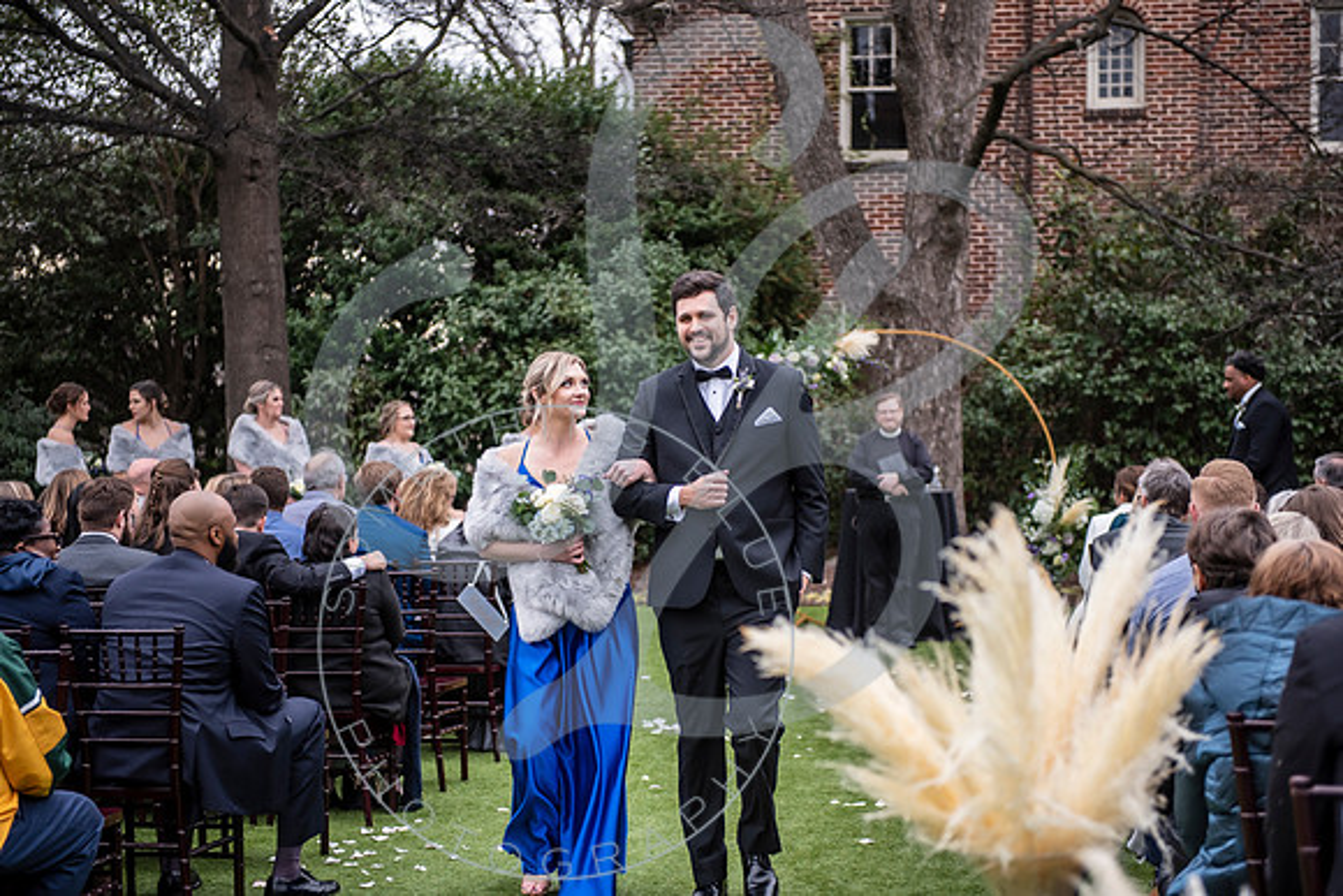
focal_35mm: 70
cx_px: 672
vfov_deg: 19.5
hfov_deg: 28.8
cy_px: 448
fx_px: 2612
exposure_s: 1/200
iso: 250
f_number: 2.8
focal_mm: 70
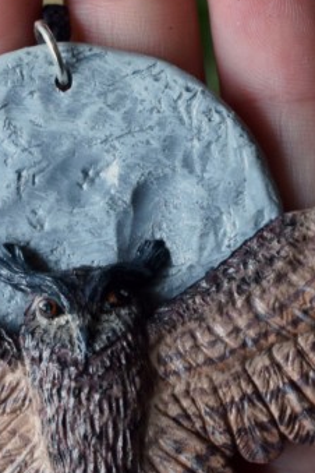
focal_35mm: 204
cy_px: 314
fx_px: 2677
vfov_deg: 10.1
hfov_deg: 6.7
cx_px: 70
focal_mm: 40
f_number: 5.6
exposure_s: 1/125
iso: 400
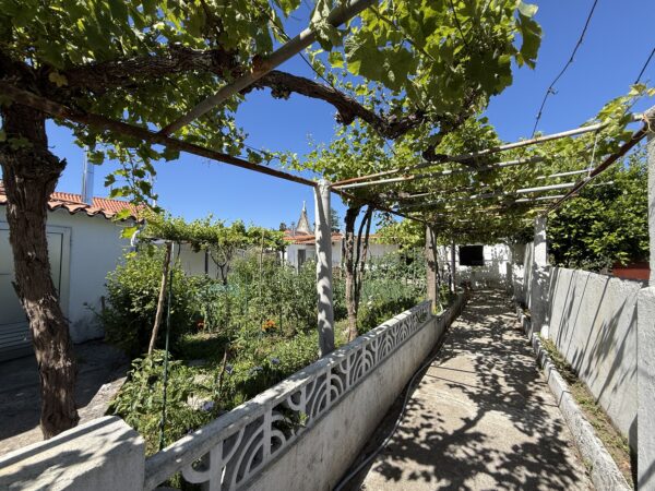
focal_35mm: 14
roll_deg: +0.4
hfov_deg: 102.1
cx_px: 328
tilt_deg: +2.9
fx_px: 265
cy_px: 246
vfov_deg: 85.7
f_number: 2.2
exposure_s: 1/1167
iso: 50
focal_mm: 2.22
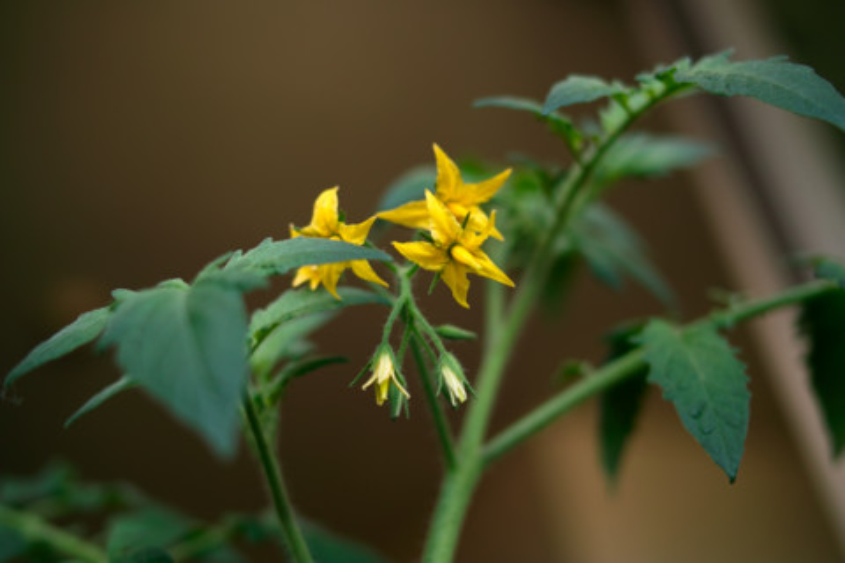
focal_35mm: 41
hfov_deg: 47.4
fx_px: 962
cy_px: 282
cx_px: 422
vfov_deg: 32.6
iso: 100
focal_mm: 24.2
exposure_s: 1/80
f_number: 2.8
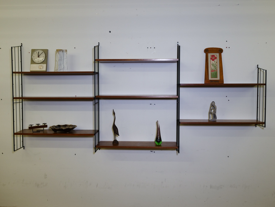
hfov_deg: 49.0
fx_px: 302
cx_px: 138
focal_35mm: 38
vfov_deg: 37.7
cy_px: 104
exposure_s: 1/60
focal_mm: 19
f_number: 4.5
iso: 400
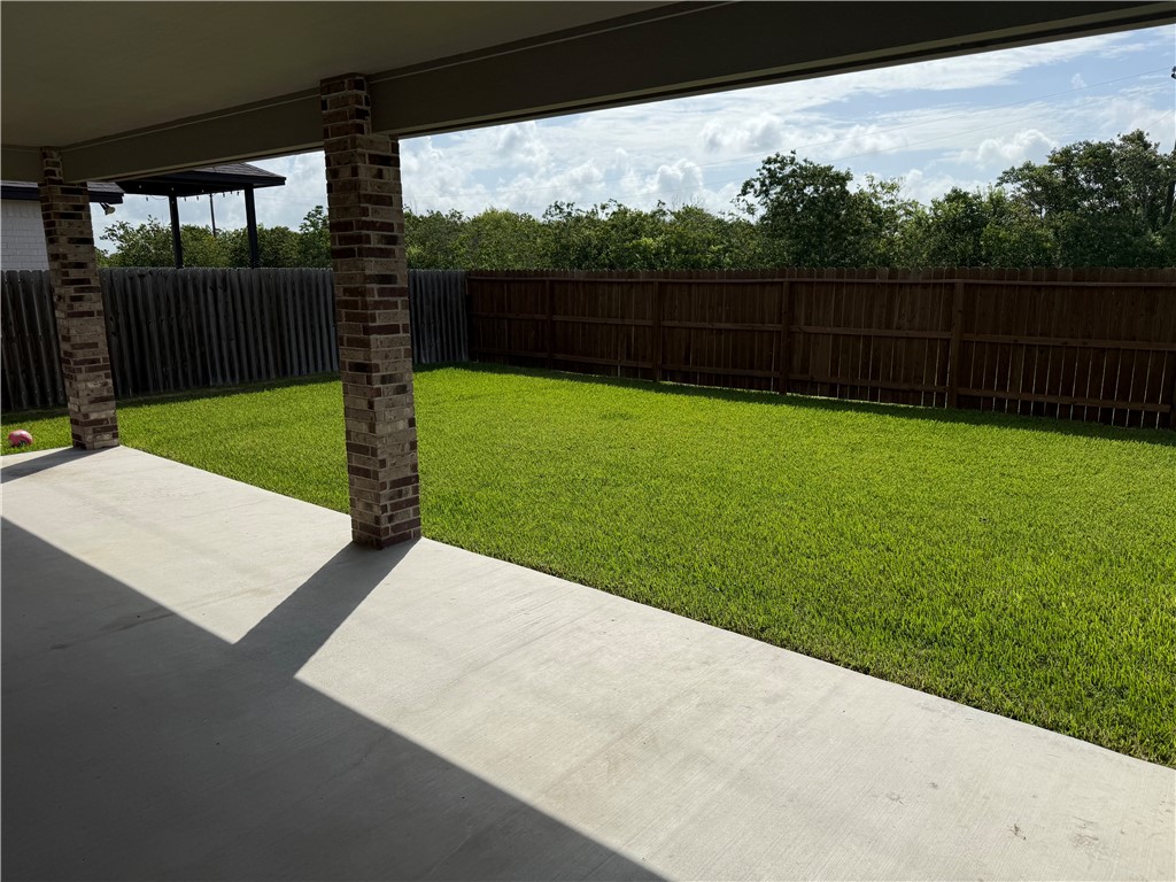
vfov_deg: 56.8
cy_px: 441
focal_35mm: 24
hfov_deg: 71.6
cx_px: 588
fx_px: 815
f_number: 1.78
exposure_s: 1/10309
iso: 80
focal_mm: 6.76
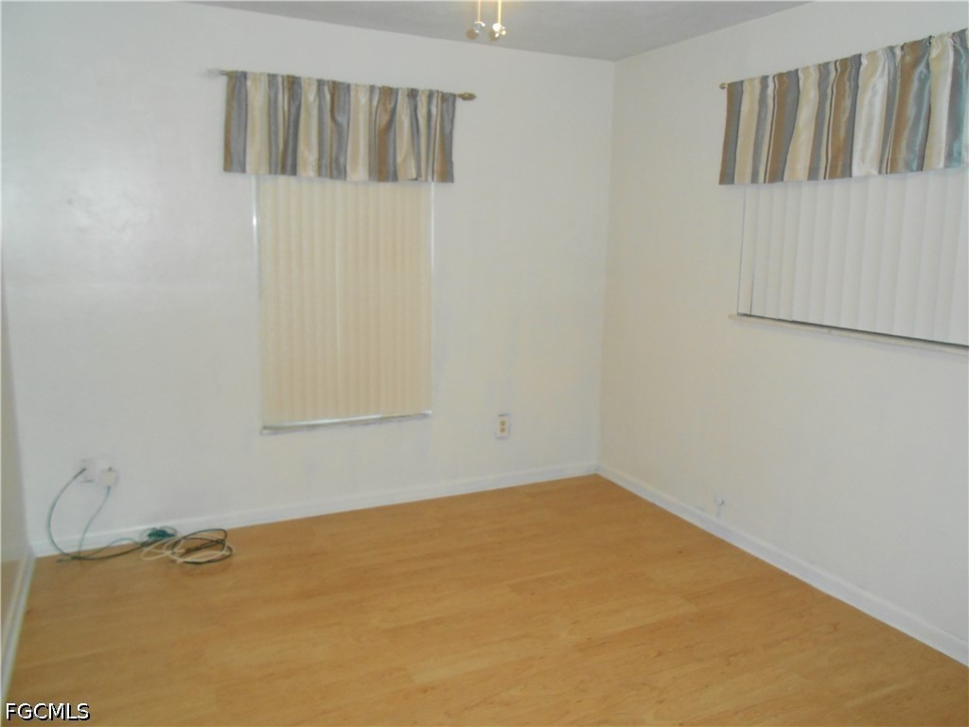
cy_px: 364
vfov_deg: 53.1
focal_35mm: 26
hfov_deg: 67.3
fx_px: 728
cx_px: 484
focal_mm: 4.6
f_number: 3.5
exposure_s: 1/25
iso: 320
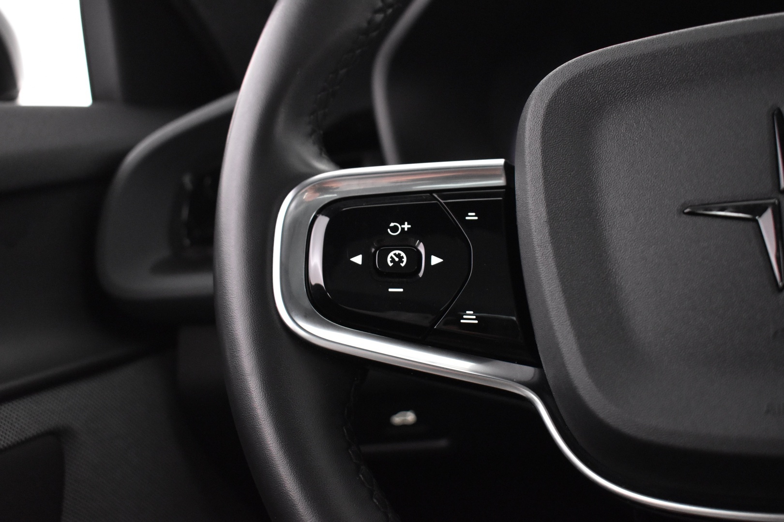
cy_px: 261
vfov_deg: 31.9
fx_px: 915
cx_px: 392
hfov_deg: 46.4
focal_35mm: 42
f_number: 4.2
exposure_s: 1/25
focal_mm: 28
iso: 3200
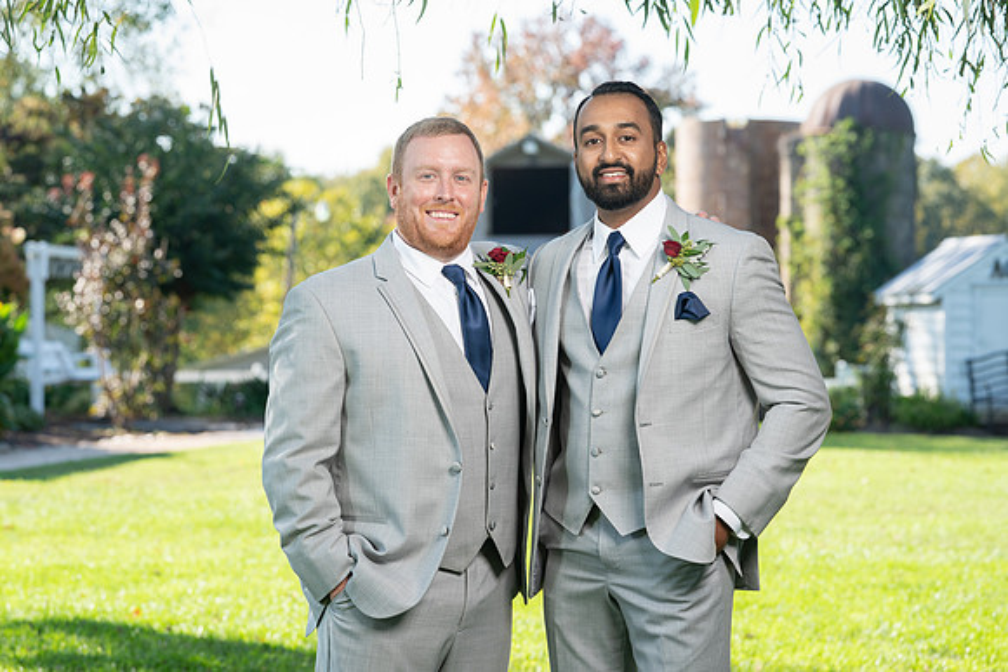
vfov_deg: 11.3
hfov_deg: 16.9
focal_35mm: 121
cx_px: 449
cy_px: 352
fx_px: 3392
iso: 200
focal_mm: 109
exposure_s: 1/200
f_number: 5.6
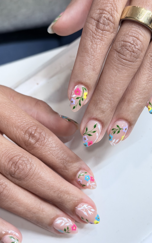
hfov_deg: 23.5
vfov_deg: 36.9
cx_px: 88
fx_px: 365
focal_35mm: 55
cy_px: 125
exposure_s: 1/60
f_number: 1.78
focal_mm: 6.76
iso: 125
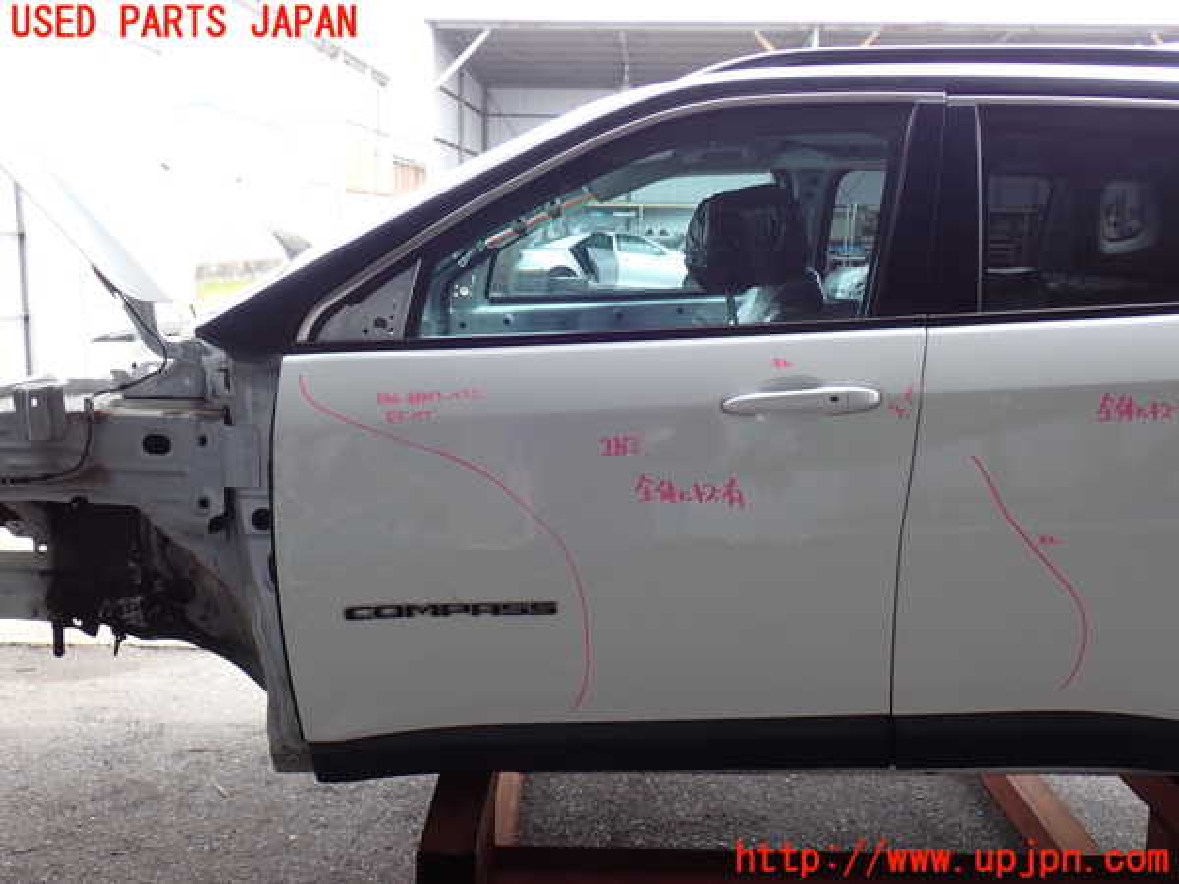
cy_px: 442
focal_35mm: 36
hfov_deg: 51.4
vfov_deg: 39.7
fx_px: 1226
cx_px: 590
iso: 100
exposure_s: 1/100
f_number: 3.5
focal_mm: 6.37
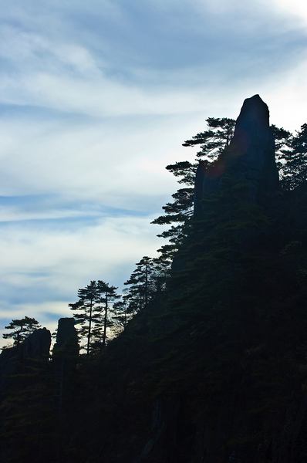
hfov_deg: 23.7
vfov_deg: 35.1
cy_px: 232
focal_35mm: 57
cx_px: 154
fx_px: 732
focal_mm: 38
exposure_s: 1/320
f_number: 11
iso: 200
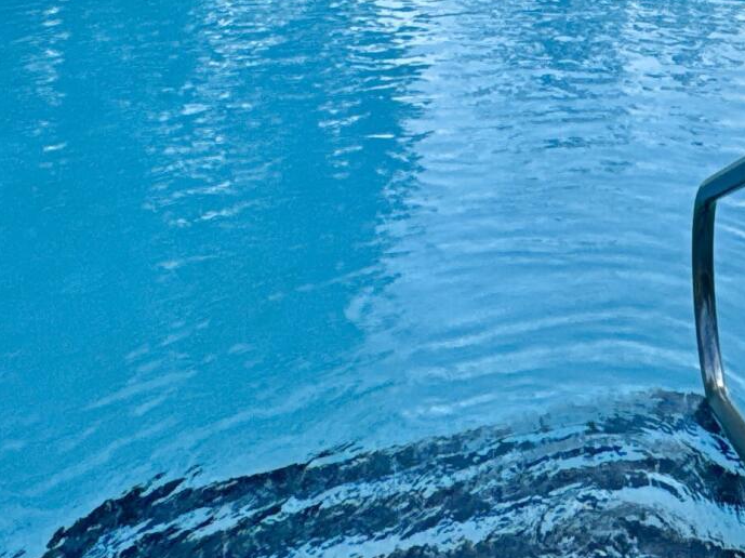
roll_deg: +1.8
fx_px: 1312
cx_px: 718
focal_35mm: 61
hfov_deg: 29.9
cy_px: -403
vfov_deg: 19.1
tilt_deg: -2.4
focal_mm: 2.22
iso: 40
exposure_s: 1/485
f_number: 2.2
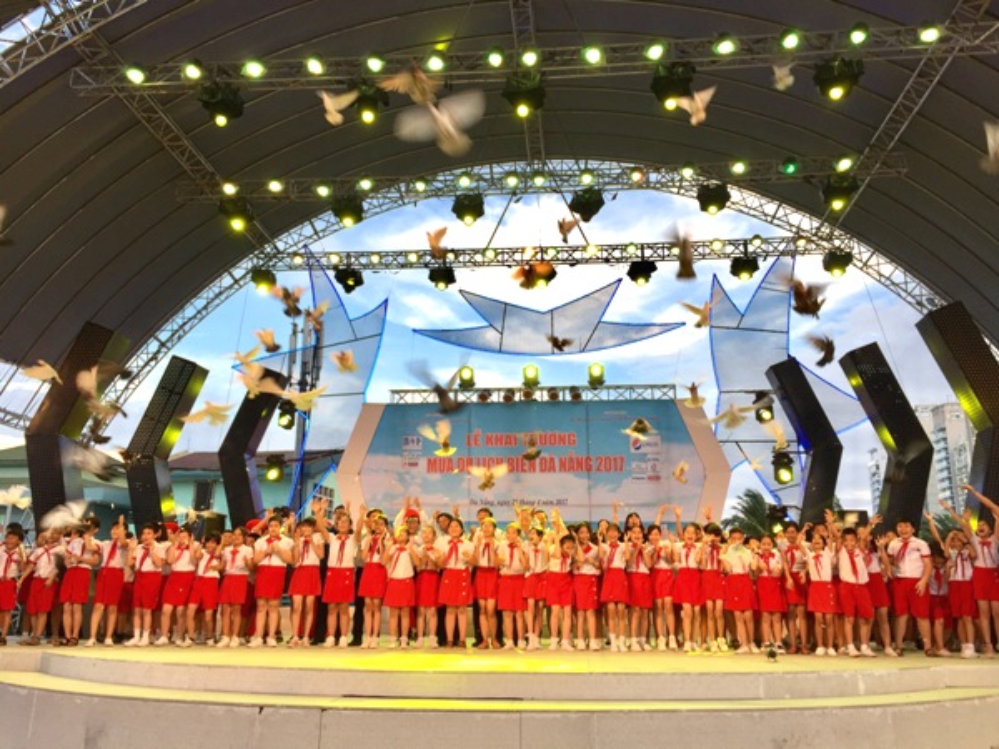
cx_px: 500
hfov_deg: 61.7
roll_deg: -2.1
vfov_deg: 48.2
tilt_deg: +16.2
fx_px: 837
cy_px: 374
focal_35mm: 29
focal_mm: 4.15
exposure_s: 1/100
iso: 40
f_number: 2.2
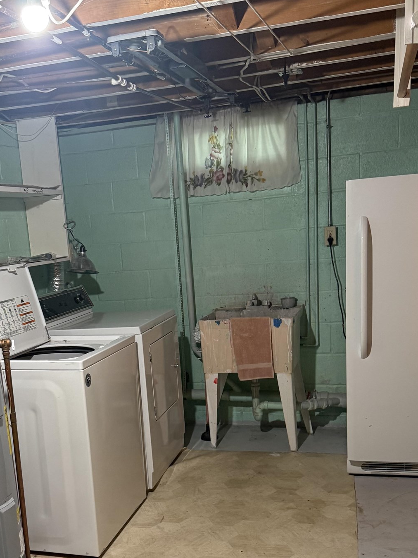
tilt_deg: -12.7
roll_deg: +4.5
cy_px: 376
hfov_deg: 34.8
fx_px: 660
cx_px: 141
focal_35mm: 41
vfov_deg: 45.0
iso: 320
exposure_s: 1/60
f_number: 1.78
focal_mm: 6.76
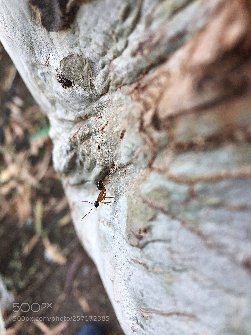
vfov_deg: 61.7
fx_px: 280
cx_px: 126
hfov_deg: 48.2
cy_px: 168
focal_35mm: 29
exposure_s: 1/175
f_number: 2.2
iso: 32
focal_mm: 4.15
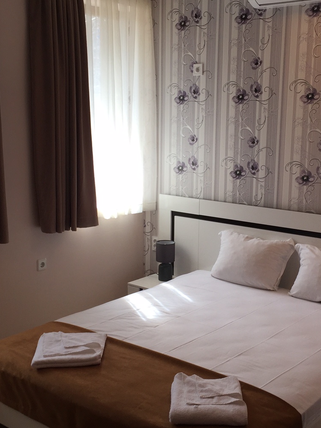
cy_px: 224
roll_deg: -1.5
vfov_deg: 40.4
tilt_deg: -11.8
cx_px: 171
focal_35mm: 47
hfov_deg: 30.9
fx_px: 581
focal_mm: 4.15
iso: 32
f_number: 2.2
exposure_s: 1/50
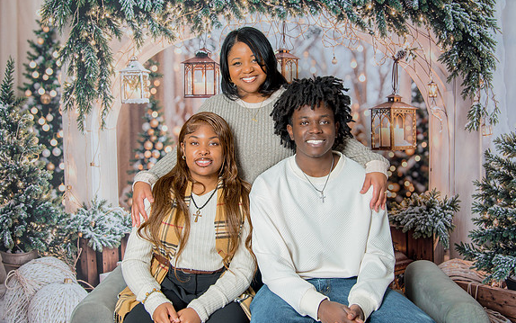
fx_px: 549
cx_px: 261
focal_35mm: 39
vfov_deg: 32.7
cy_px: 139
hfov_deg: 50.4
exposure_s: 1/200
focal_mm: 34
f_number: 4
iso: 100
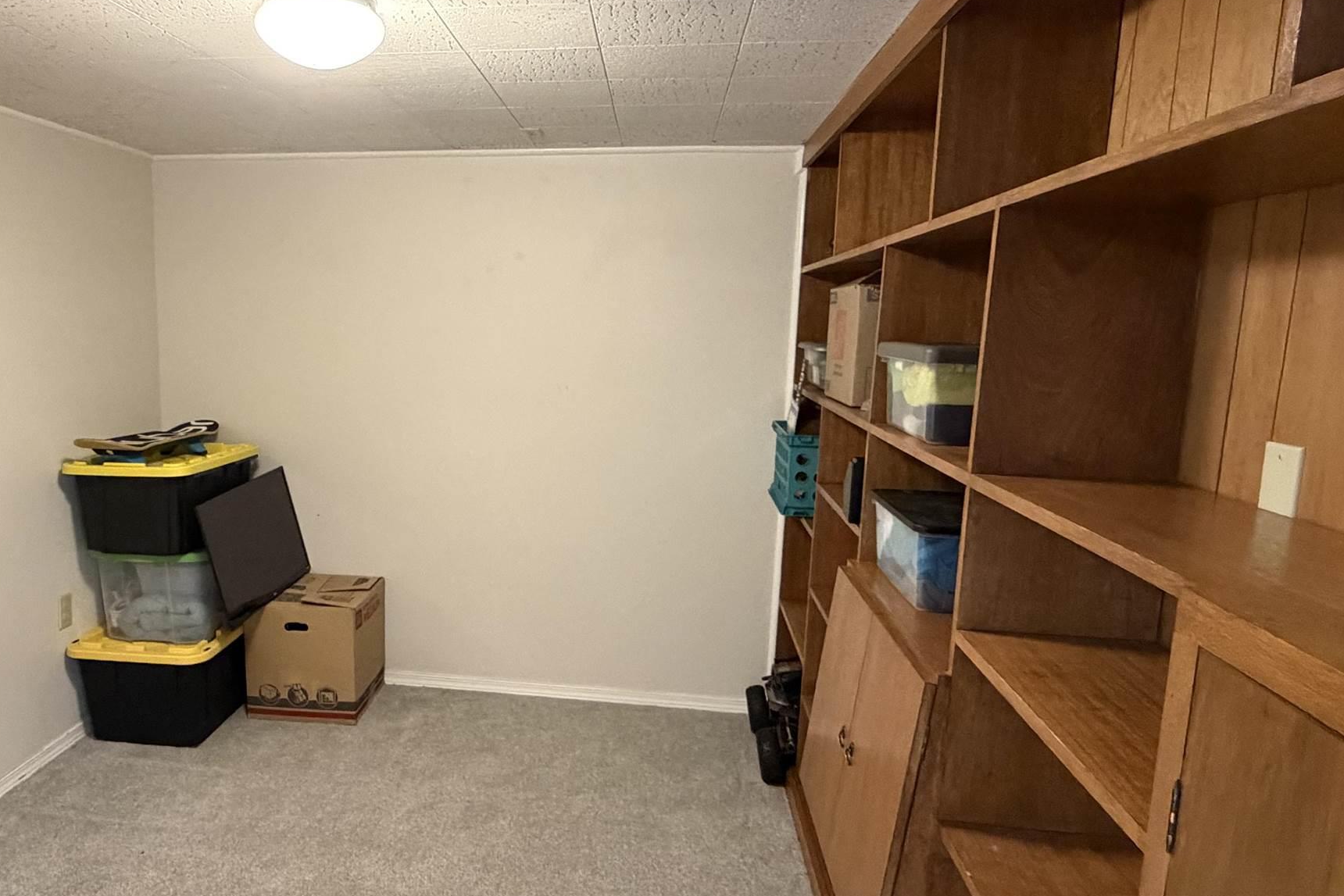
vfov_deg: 49.5
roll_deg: -0.4
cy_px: 477
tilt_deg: -9.0
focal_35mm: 26
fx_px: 971
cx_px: 513
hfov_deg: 68.4
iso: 800
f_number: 2.2
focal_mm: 2.22
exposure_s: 1/60
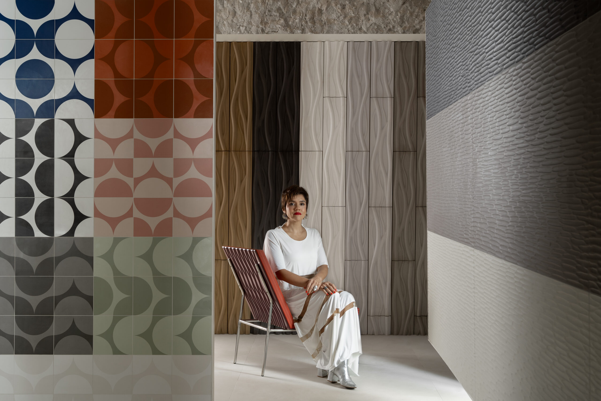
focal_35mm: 42
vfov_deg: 31.5
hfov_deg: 45.9
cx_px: 300
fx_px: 710
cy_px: 200
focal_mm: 42.5
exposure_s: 2.5
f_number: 10
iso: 160
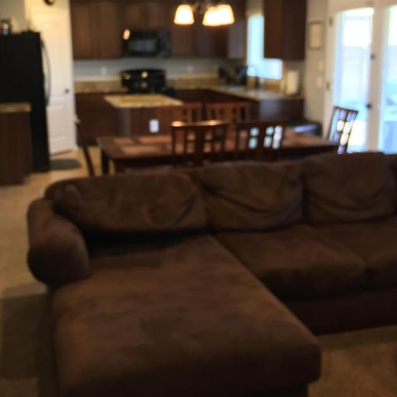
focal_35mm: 42
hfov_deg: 40.0
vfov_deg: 39.9
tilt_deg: -10.9
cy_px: 166
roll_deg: +0.7
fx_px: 545
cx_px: 182
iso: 125
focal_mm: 4.15
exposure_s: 1/30
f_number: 2.2
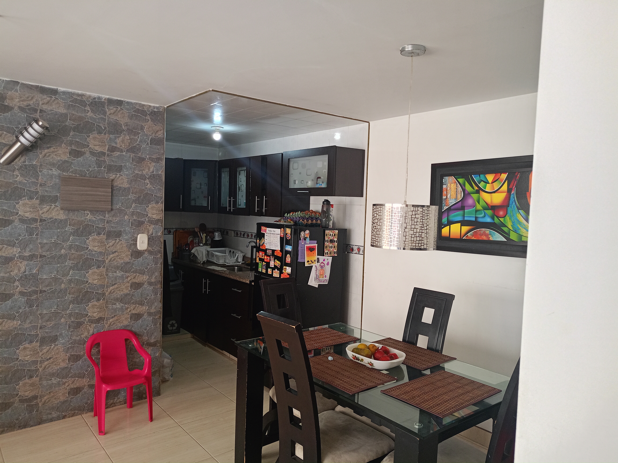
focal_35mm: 28
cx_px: 309
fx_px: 500
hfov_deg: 63.4
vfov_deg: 49.7
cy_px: 232
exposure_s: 1/116
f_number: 1.79
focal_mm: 4.7
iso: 800
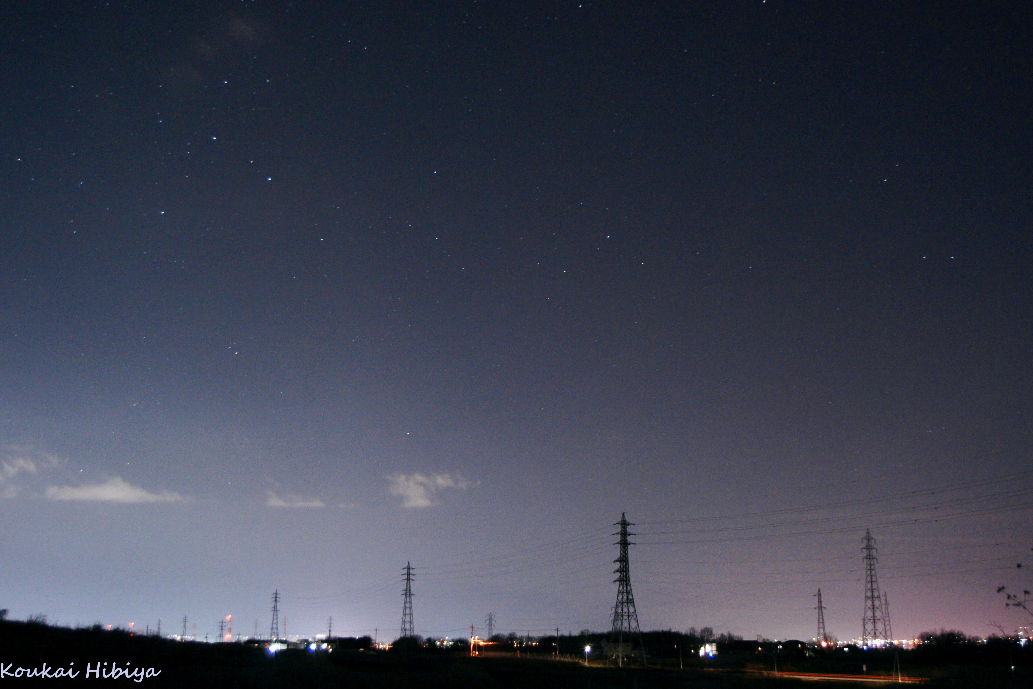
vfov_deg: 35.9
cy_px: 342
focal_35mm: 37
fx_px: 1062
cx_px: 505
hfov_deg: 51.9
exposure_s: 15
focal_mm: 24
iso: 1600
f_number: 4
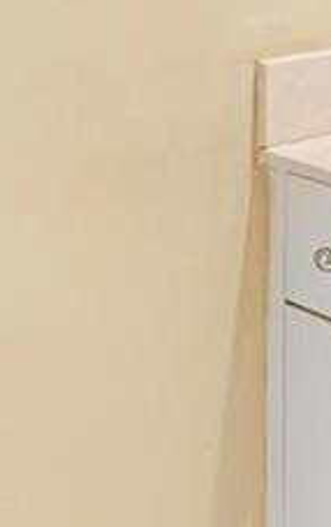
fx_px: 1440
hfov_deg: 12.1
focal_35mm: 100
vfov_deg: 19.0
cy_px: -180
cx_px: 588
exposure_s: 1/10
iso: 200
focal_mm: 14
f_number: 6.3
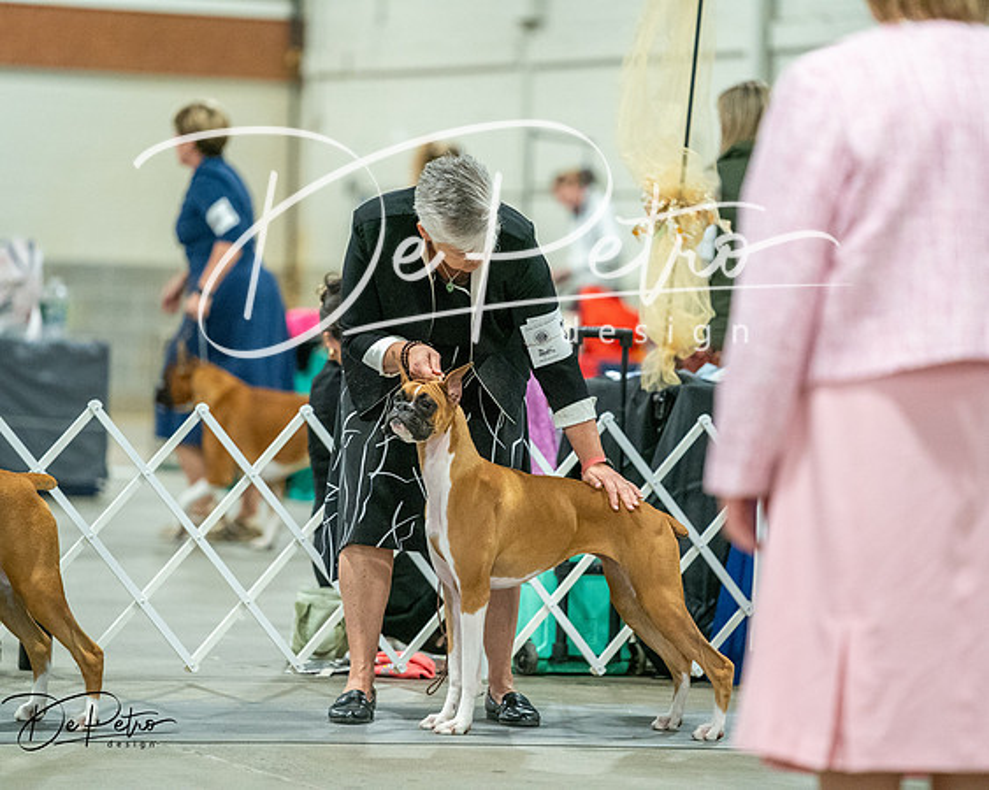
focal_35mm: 225
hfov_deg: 8.6
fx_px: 6591
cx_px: 494
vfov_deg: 6.9
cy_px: 395
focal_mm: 200
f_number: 3.2
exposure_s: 1/250
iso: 6400
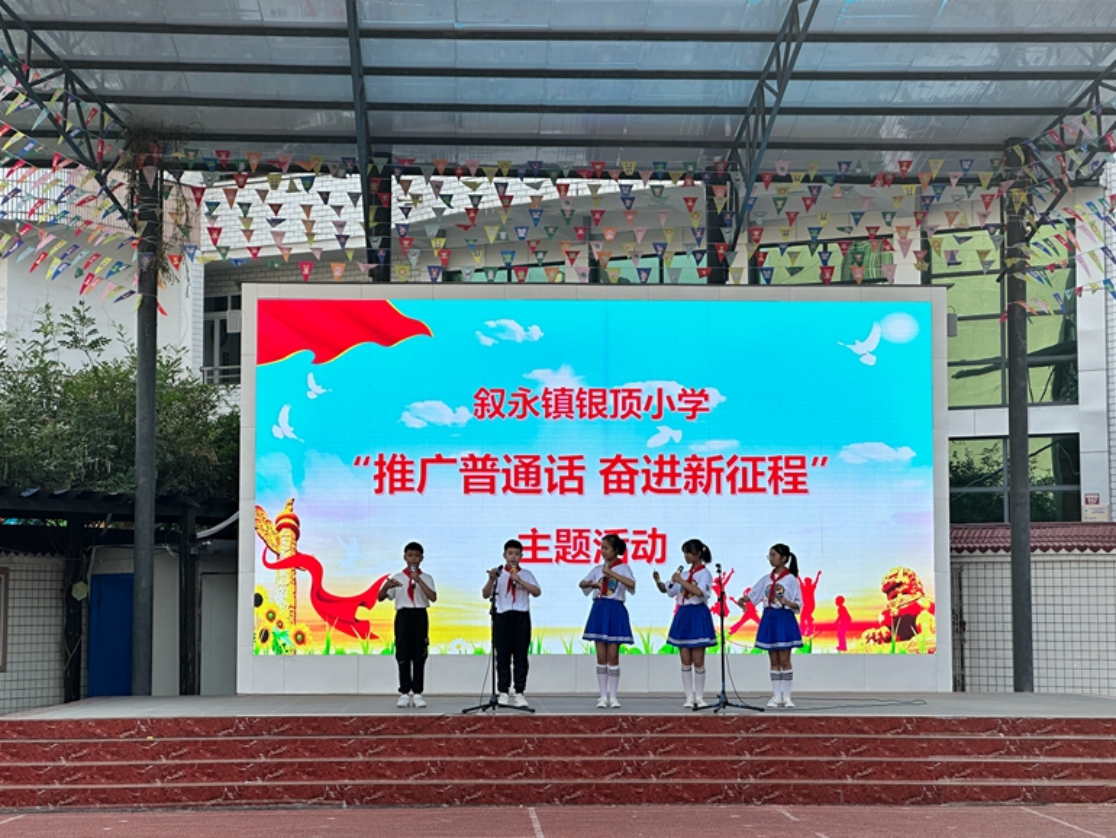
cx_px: 578
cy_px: 415
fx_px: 2580
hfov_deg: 24.4
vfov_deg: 18.4
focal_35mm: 80
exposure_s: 1/308
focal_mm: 9
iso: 32
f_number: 2.8
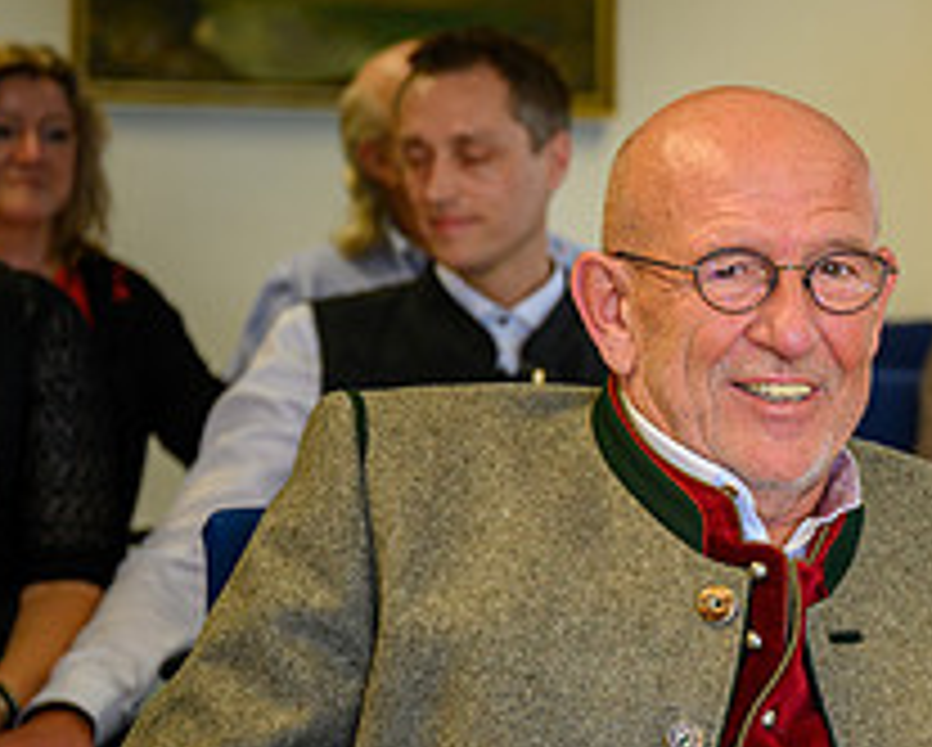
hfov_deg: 13.4
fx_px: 3838
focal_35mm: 139
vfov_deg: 11.1
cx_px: 1202
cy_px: 626
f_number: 3.2
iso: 500
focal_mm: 53
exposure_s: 1/200
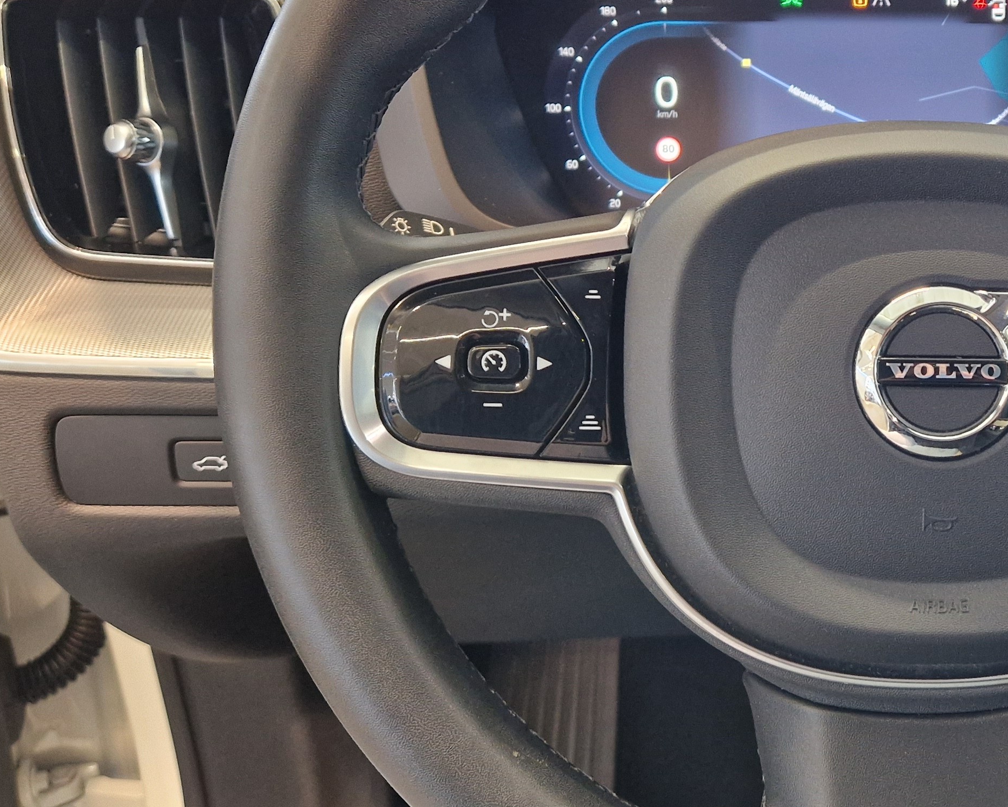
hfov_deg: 36.4
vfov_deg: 31.4
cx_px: 907
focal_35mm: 48
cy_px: 350
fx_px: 1432
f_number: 1.8
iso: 250
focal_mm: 5.4
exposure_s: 1/100
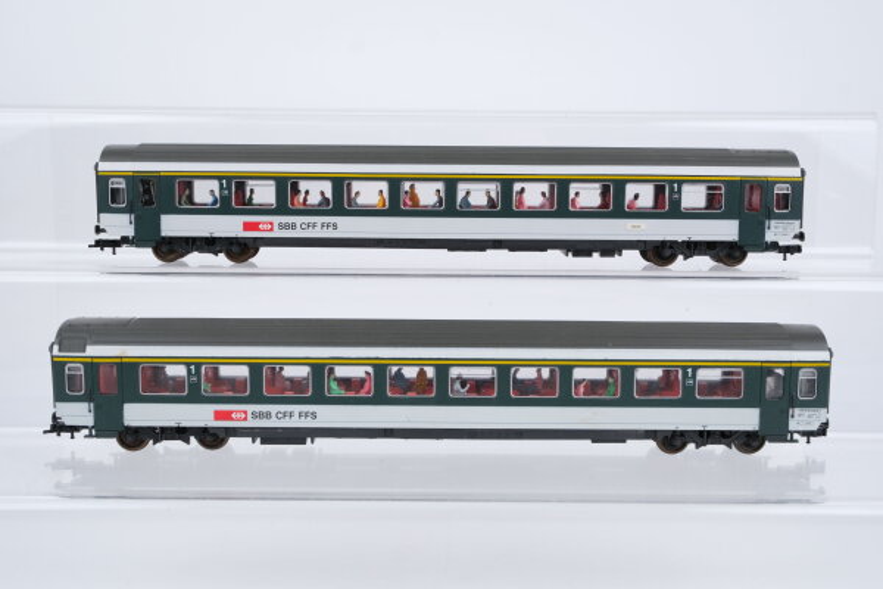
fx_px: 1104
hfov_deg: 43.6
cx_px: 442
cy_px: 294
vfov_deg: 29.9
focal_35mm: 45
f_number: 9
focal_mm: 30
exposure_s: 1/125
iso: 400
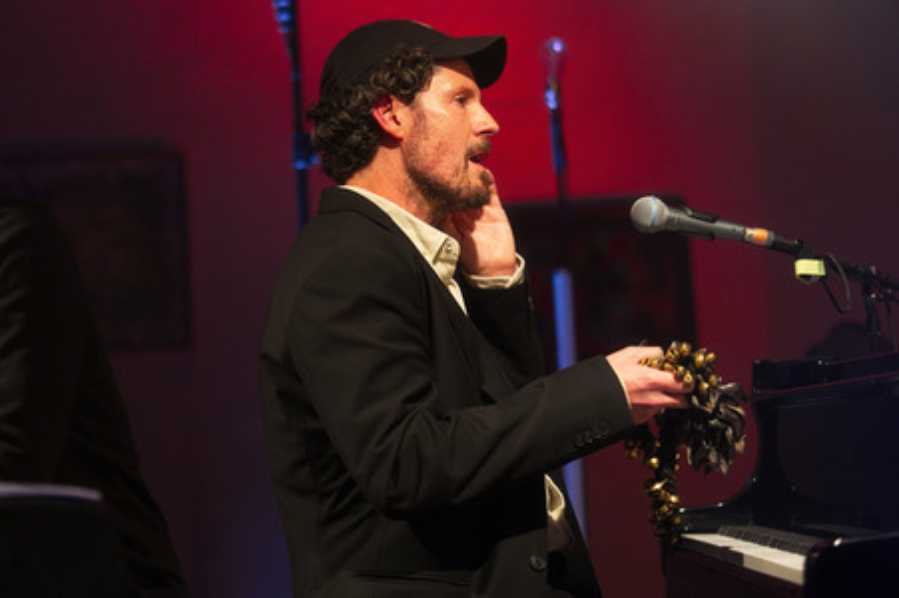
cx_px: 450
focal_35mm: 70
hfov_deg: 28.9
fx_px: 1747
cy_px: 299
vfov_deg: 19.4
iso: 2000
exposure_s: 1/125
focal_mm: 70
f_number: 2.8
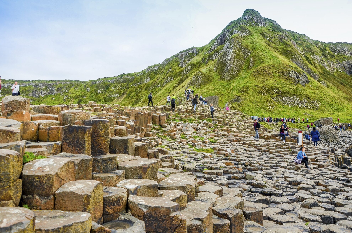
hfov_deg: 67.5
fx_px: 263
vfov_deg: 47.7
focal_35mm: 27
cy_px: 116
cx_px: 176
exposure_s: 1/250
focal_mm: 18
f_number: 7.1
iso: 250
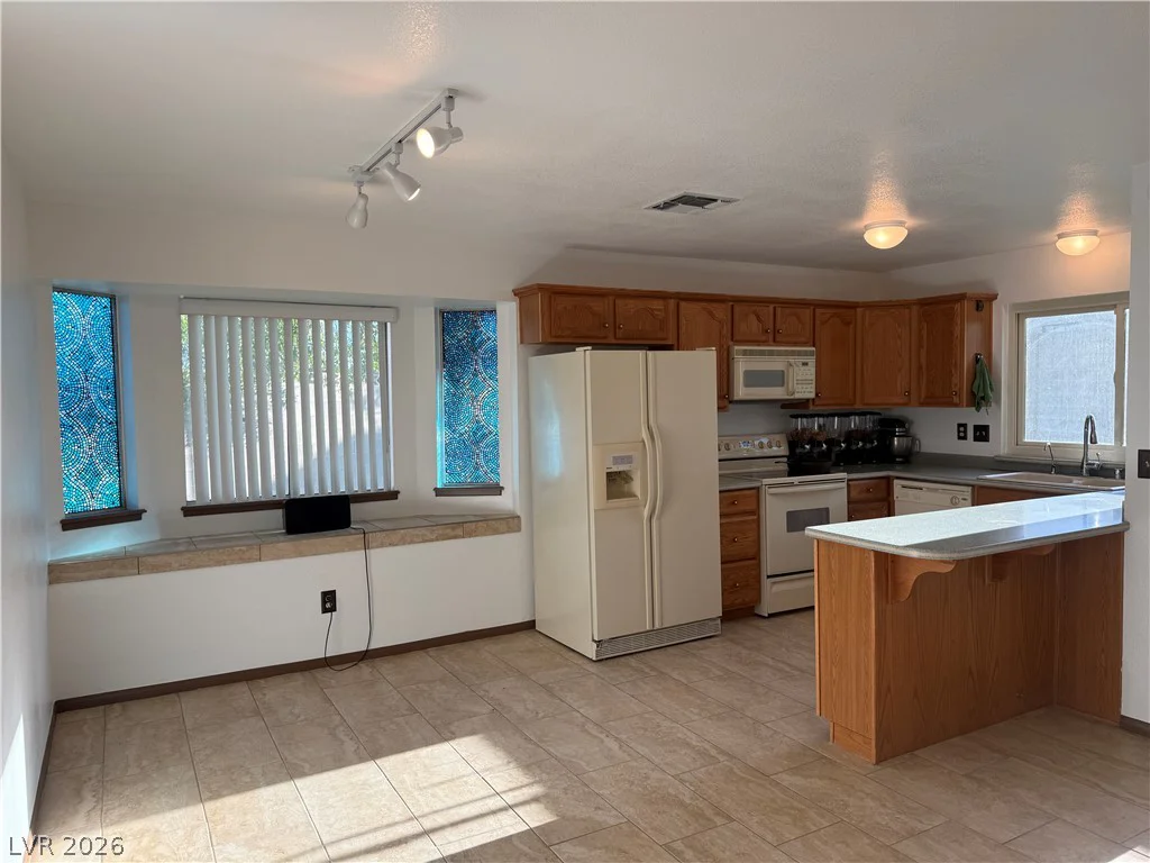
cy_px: 432
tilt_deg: -2.0
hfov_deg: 71.6
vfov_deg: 56.8
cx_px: 575
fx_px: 797
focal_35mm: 24
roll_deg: +0.4
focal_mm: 6.76
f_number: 1.78
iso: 80
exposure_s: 1/333
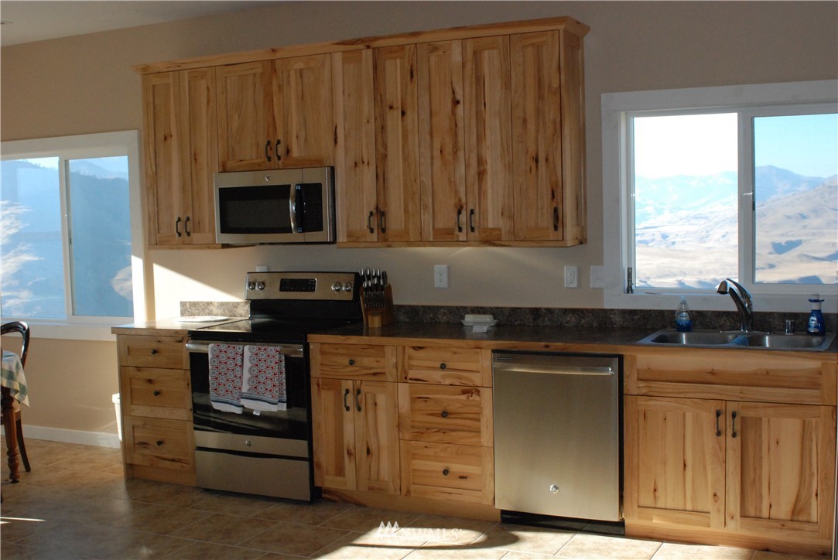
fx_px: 978
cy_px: 280
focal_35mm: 42
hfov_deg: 46.4
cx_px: 419
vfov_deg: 32.0
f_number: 9.5
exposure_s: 1/200
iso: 1250
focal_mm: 28
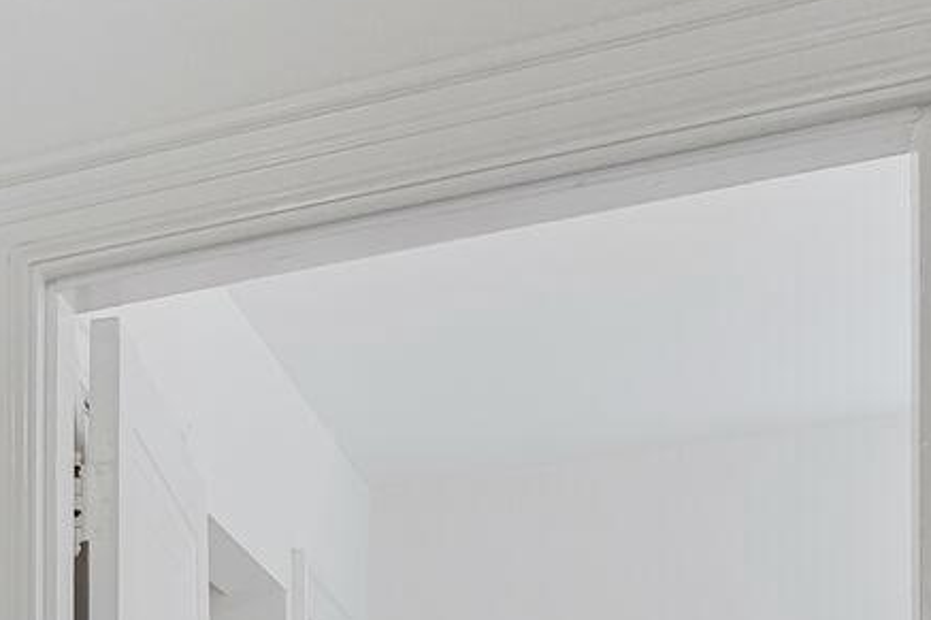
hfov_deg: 21.2
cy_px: 1047
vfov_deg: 15.9
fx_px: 1939
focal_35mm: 75
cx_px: -586
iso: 400
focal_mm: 16
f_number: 8
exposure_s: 1/8
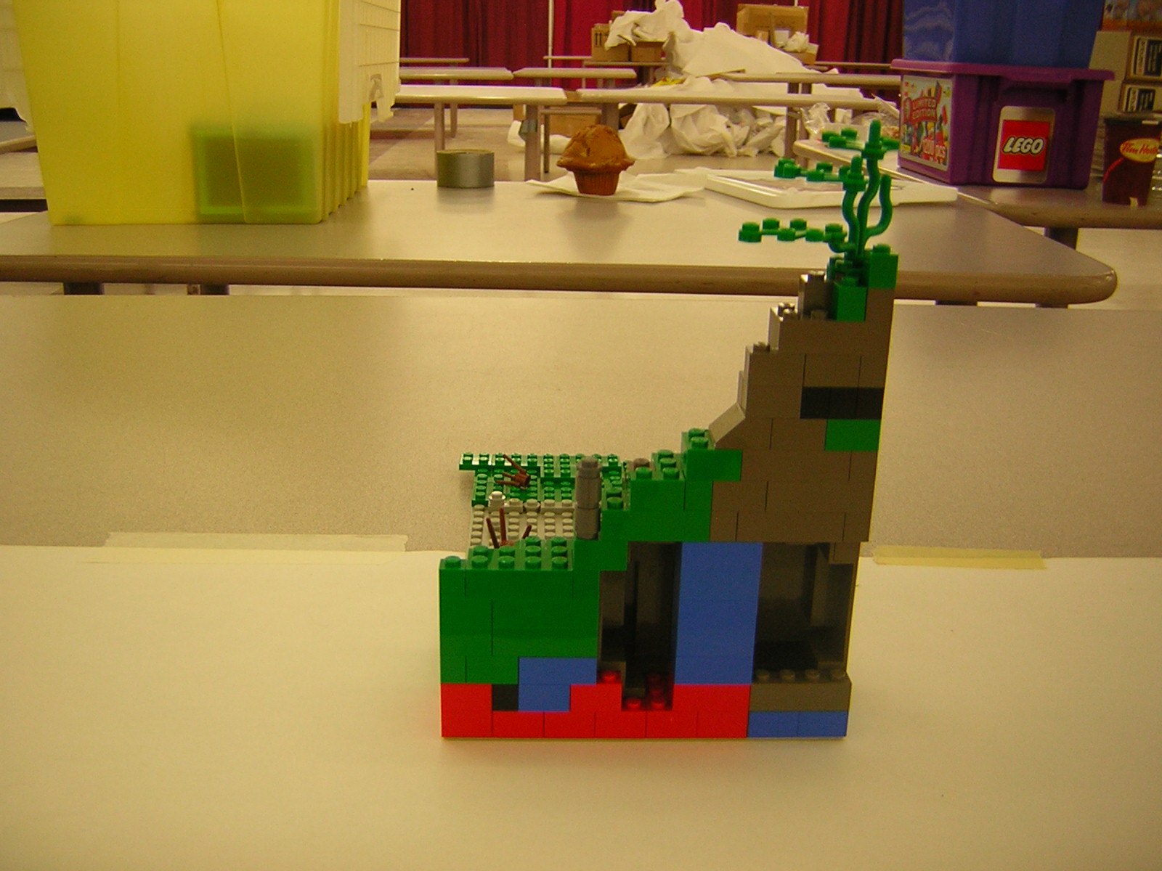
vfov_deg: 39.7
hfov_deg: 51.4
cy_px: 436
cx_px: 581
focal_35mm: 36
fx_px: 1208
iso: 50
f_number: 2.6
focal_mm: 4.7
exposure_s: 1/7.7
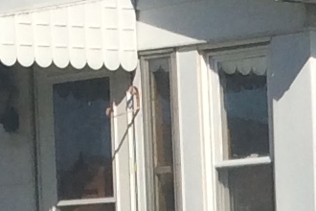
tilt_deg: -6.0
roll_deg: +1.8
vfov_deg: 5.2
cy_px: 445
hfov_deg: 7.8
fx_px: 2291
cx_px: 348
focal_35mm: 261
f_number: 2.4
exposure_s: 1/2387
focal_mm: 3.3
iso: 32
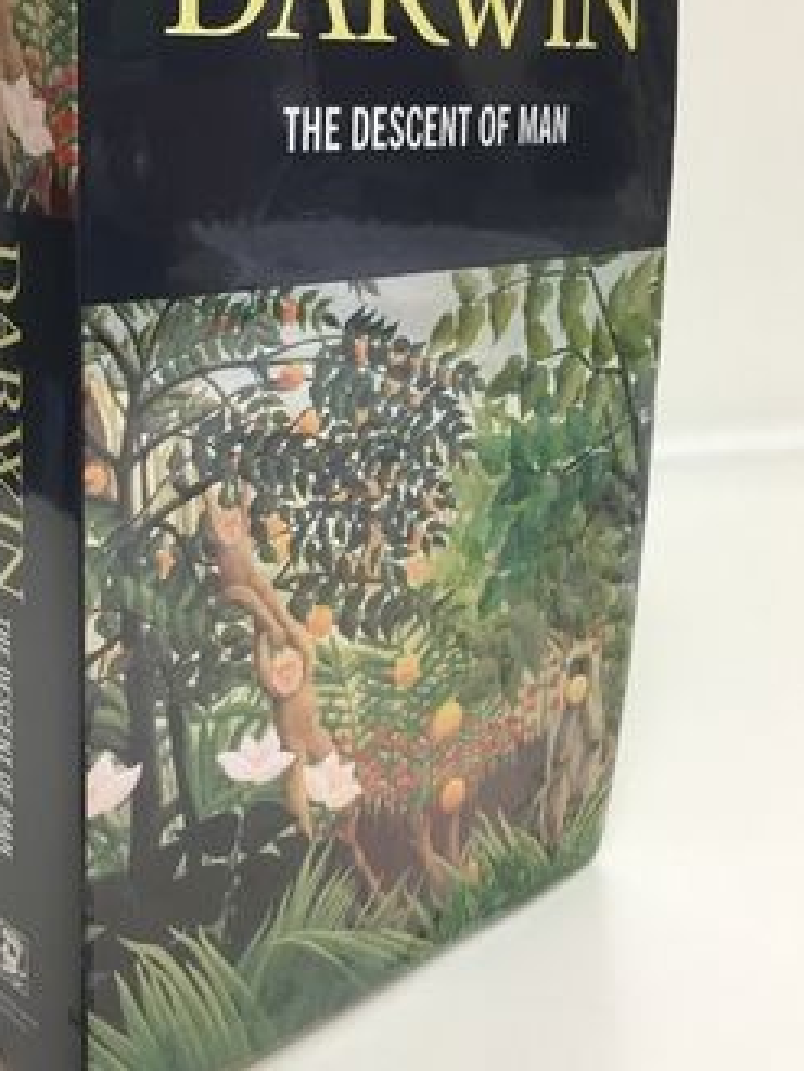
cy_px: 431
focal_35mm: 47
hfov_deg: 30.5
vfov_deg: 40.3
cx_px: 225
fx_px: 1455
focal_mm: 4.15
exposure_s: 1/15
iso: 25
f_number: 2.2
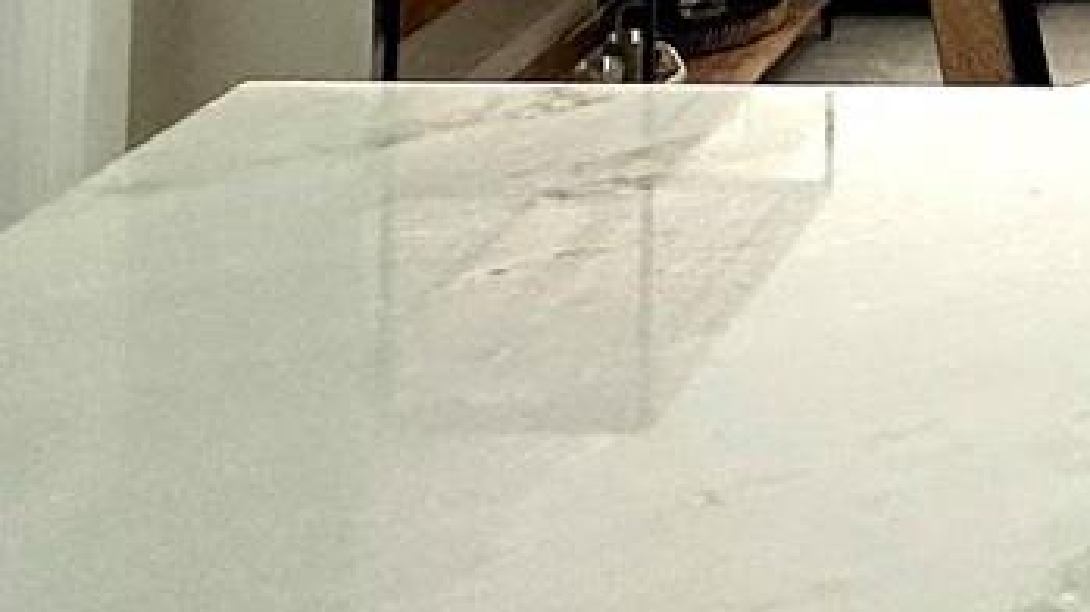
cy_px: -756
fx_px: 2022
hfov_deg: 24.9
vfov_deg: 13.6
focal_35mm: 70
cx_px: 1524
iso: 50
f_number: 2.2
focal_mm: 2.22
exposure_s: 1/99
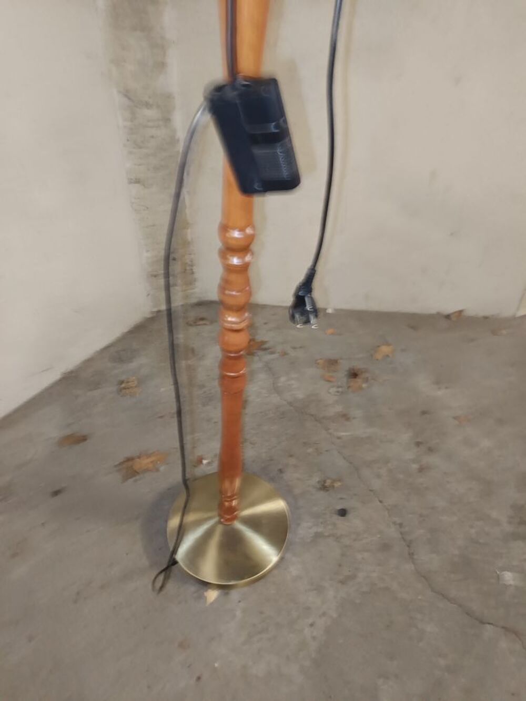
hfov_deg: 56.8
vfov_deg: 71.6
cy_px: 350
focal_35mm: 24
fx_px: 486
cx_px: 263
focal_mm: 5.31
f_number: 1.7
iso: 1612
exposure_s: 1/20
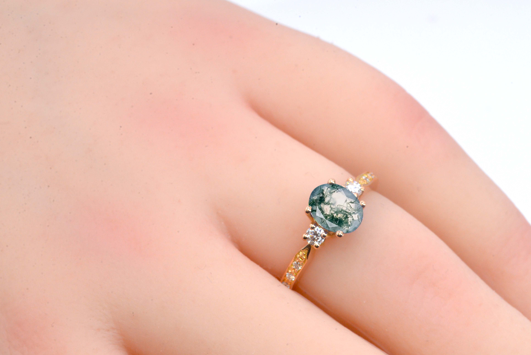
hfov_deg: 15.1
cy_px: 153
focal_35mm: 136
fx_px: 2007
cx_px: 331
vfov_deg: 10.1
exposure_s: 1/100
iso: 1250
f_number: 16
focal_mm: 105
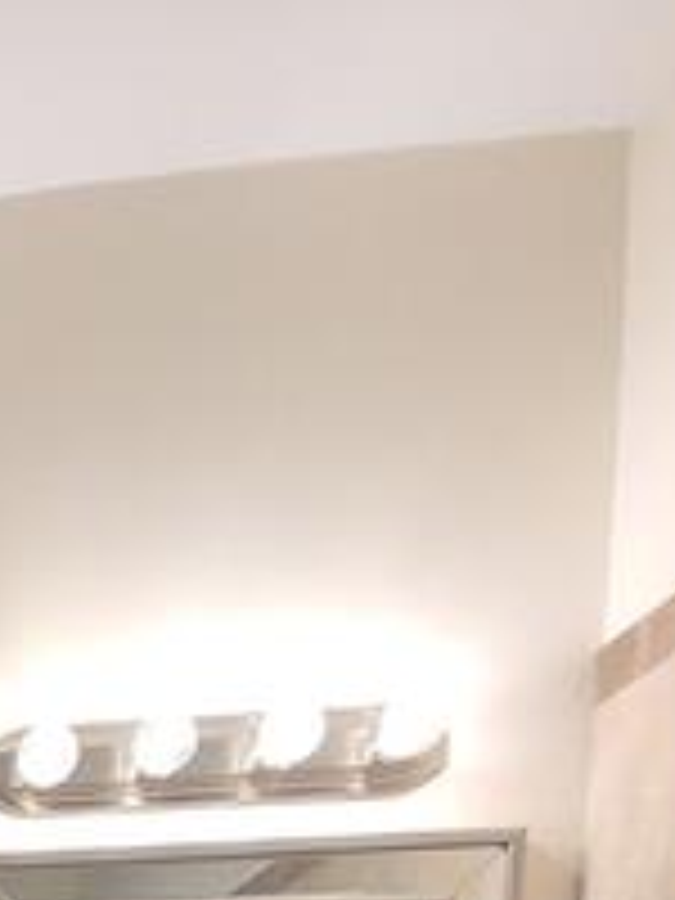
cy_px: 1400
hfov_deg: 22.4
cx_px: -410
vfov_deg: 26.1
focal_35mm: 50
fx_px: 1300
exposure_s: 1/60
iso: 160
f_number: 2.2
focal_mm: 1.74
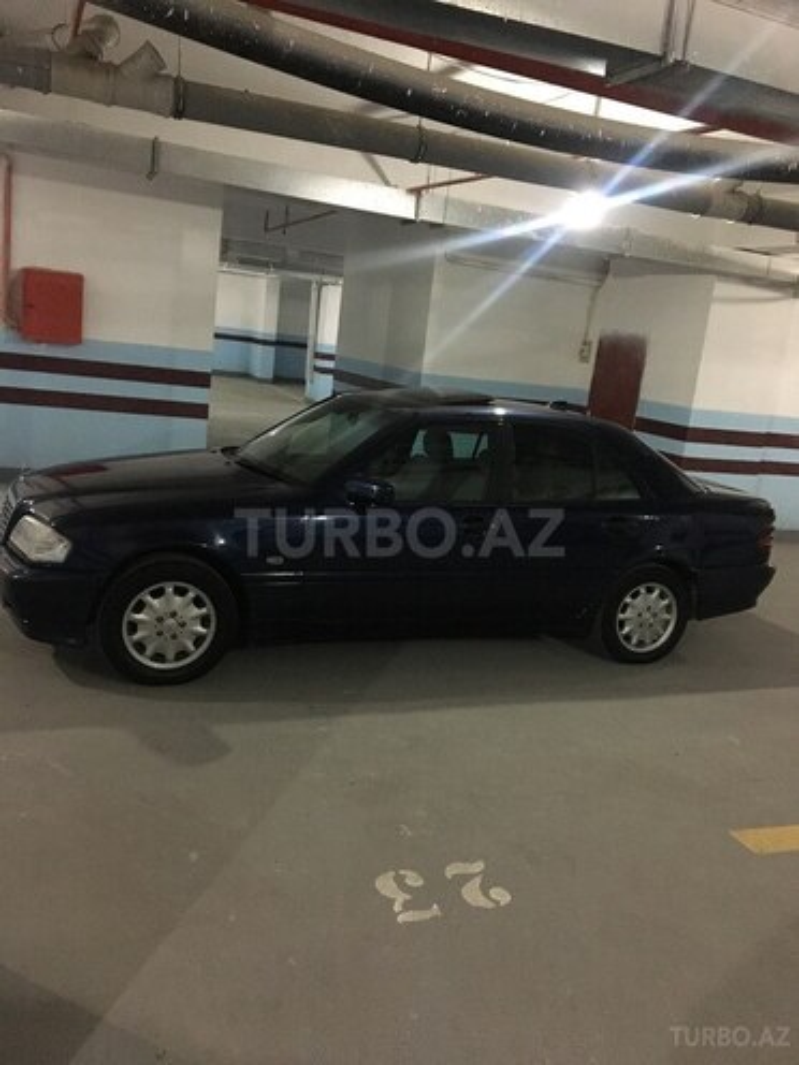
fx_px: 892
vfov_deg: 61.7
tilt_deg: -12.8
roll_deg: -5.8
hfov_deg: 48.2
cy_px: 532
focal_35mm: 29
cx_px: 400
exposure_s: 1/17
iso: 500
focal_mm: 4.15
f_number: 2.2
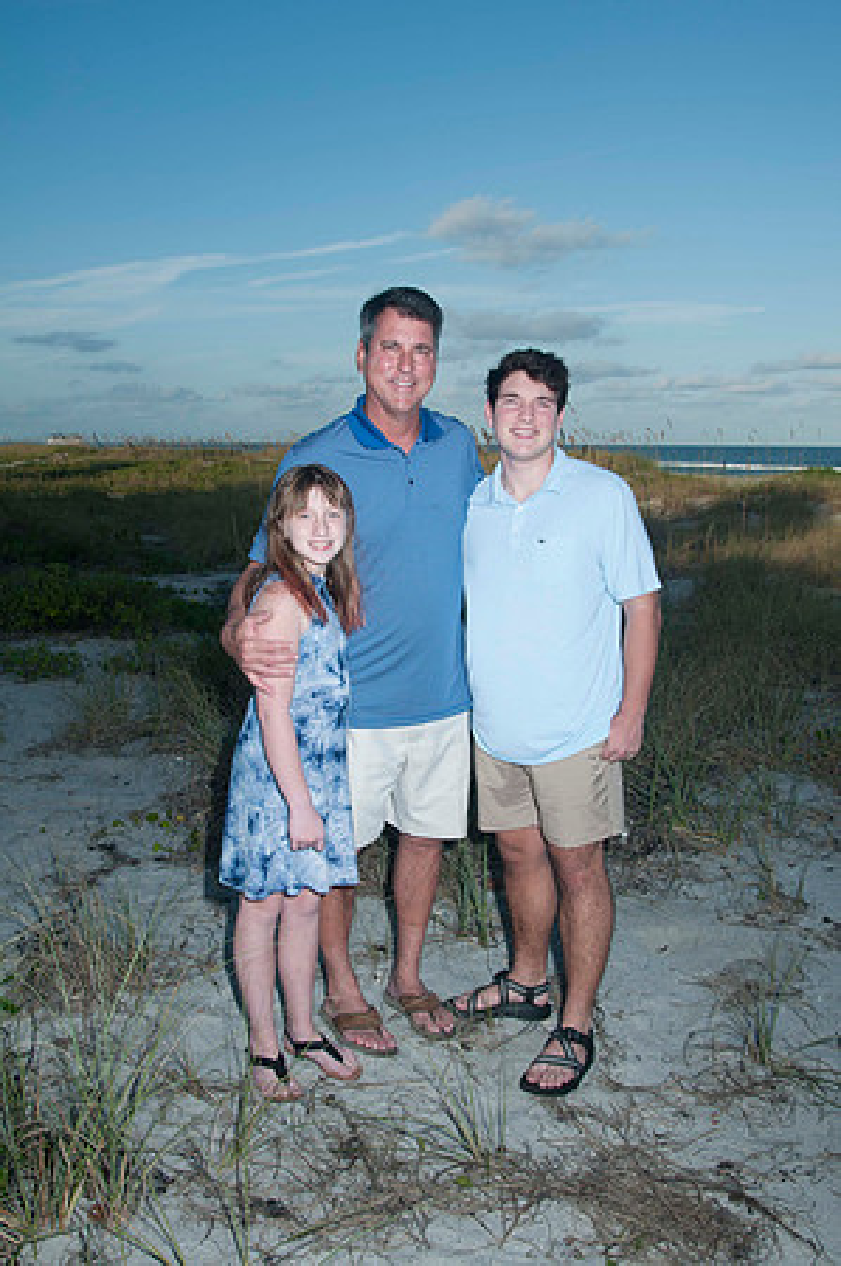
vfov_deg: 57.3
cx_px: 420
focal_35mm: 33
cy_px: 633
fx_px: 1159
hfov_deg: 39.9
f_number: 9
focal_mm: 22
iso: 100
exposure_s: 1/250
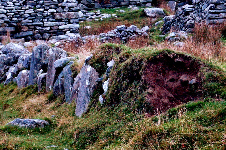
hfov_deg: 12.0
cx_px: 102
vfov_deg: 8.0
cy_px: 97
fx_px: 1073
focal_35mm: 171
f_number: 8
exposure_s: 1/250
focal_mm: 55
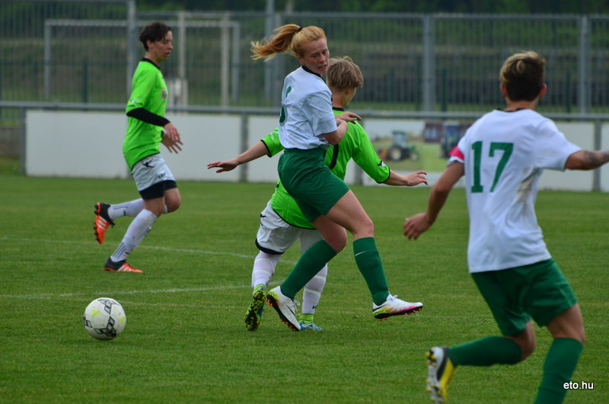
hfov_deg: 5.1
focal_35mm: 405
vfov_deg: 3.4
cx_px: 304
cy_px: 202
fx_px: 6838
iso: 400
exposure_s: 1/800
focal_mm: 270
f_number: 5.6
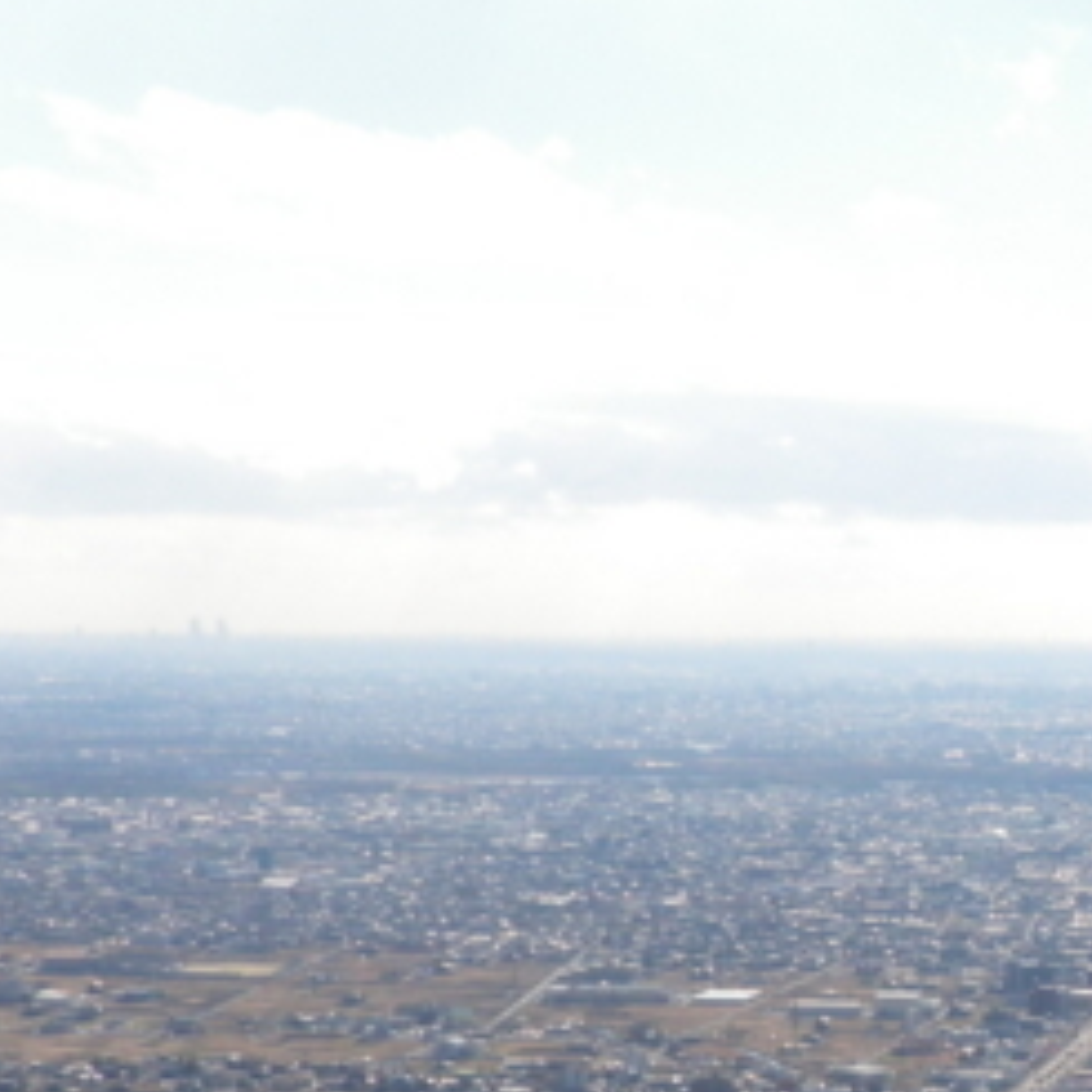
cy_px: 998
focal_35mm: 101
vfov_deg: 17.0
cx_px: 1613
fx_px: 3605
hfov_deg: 15.9
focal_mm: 6.2
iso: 64
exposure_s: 1/320
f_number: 6.3
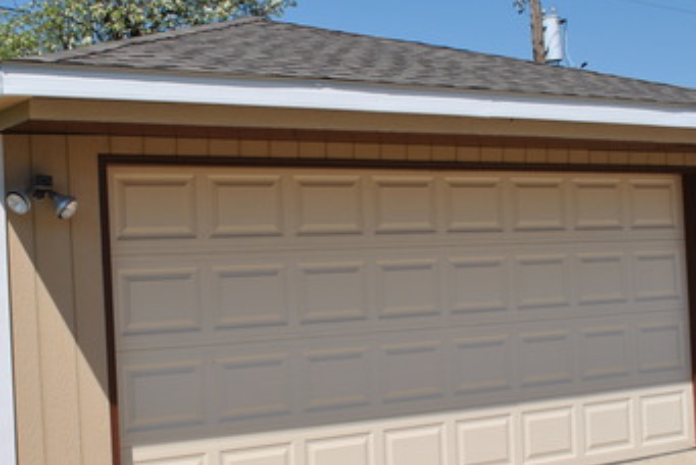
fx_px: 1200
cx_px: 245
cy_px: 253
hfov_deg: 32.1
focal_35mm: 62
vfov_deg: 21.9
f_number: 9
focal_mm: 22
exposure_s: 1/320
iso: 100
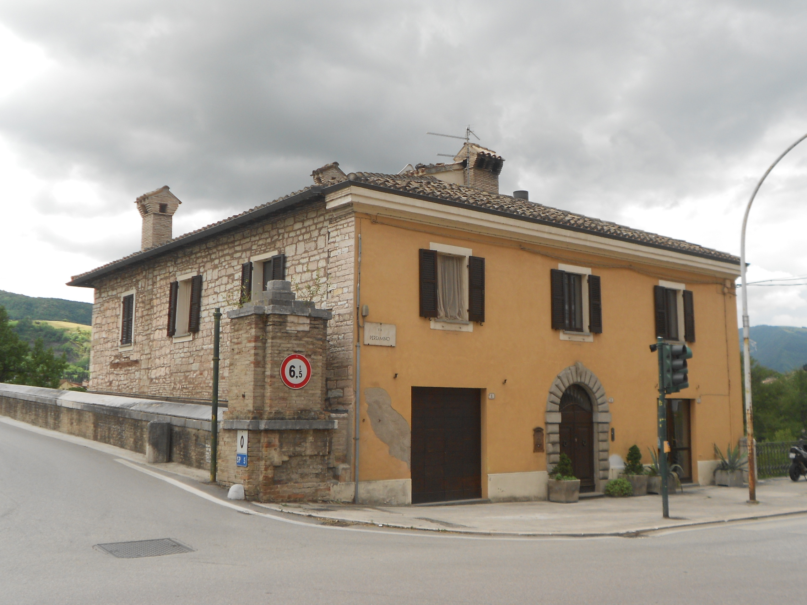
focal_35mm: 37
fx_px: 863
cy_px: 302
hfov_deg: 50.1
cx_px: 404
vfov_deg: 38.7
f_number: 3.9
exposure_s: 1/320
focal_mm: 6.9
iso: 80
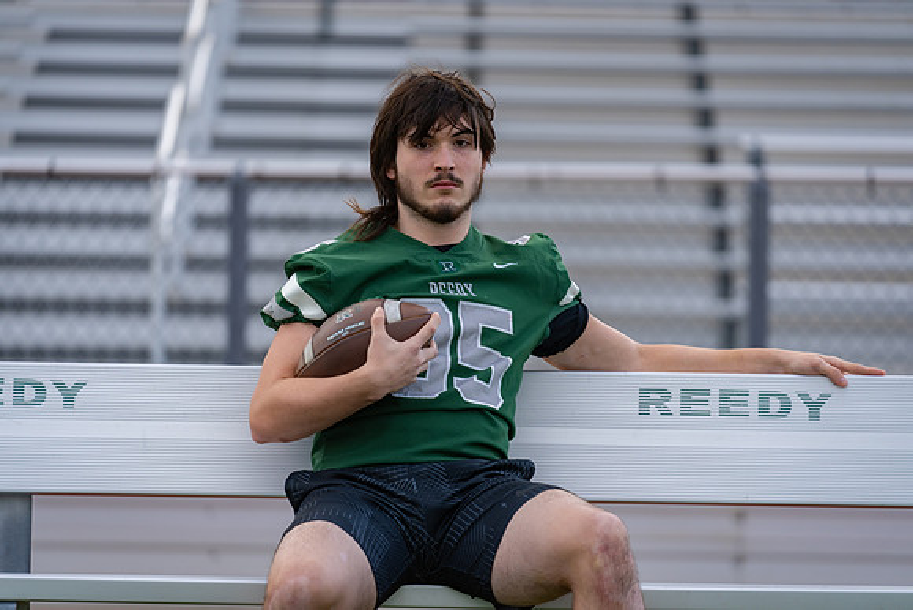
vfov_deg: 6.9
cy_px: 305
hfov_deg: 10.3
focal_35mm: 200
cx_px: 456
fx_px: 5073
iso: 125
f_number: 2.8
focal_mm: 200
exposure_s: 1/400
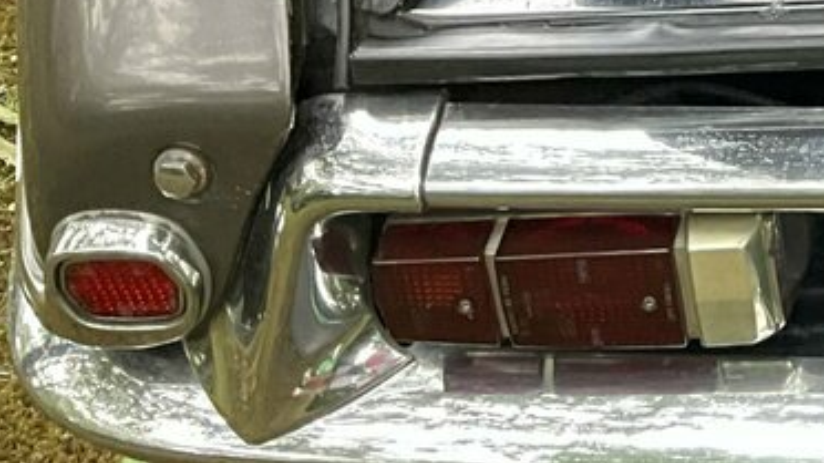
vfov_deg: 11.2
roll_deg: -1.1
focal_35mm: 102
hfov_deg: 18.2
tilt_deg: -35.6
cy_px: -310
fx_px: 2228
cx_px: 1300
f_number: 1.8
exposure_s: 1/60
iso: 100
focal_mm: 3
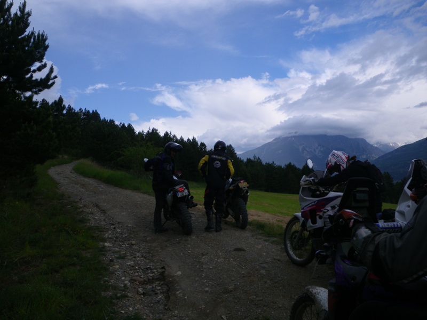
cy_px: 160
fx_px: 345
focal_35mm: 28
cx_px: 214
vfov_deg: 49.7
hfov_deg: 63.4
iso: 64
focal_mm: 5
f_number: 4.2
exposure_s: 1/640
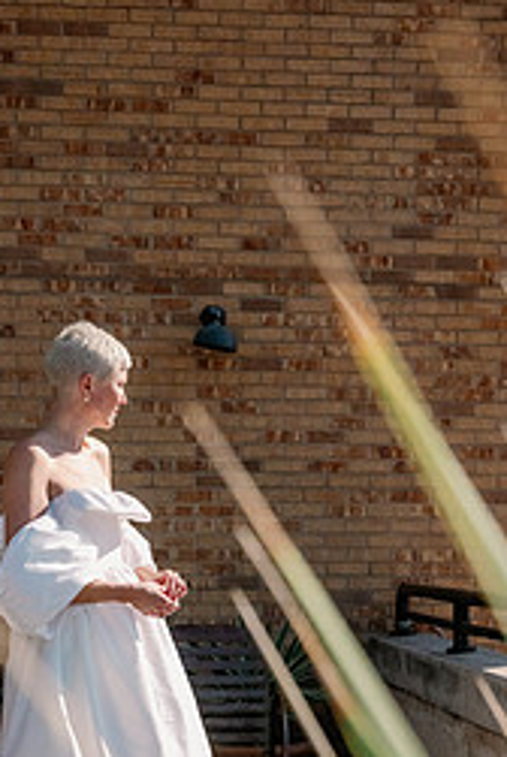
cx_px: 217
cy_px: 642
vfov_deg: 28.7
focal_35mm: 68
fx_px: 1432
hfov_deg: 20.1
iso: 2500
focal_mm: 38
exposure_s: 1/20000
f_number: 8
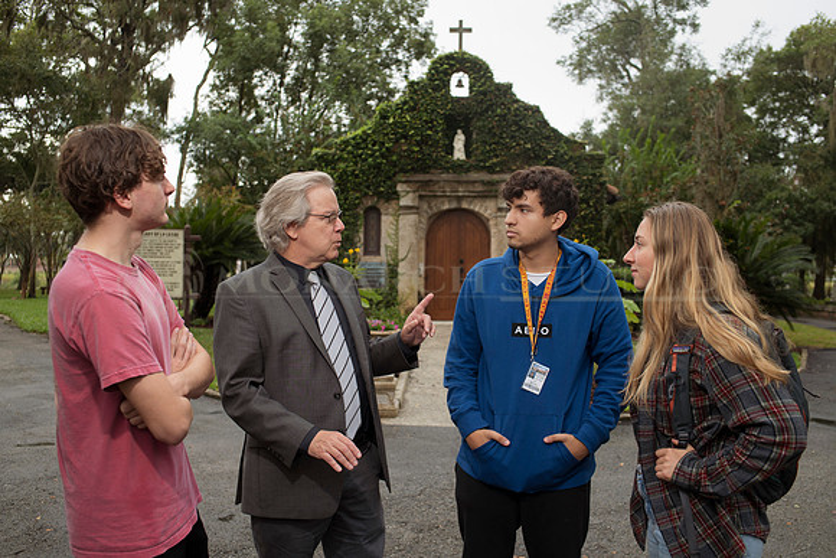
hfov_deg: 54.4
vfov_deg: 37.9
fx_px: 813
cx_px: 418
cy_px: 279
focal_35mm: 35
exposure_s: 1/50
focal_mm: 35
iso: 100
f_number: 4.5
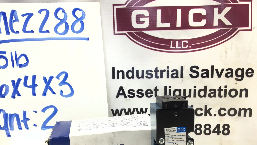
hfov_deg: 51.6
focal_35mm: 39
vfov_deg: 30.0
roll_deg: +0.1
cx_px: 131
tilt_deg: -9.5
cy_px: 106
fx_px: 266
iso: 50
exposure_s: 1/120
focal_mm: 3.3
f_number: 2.4
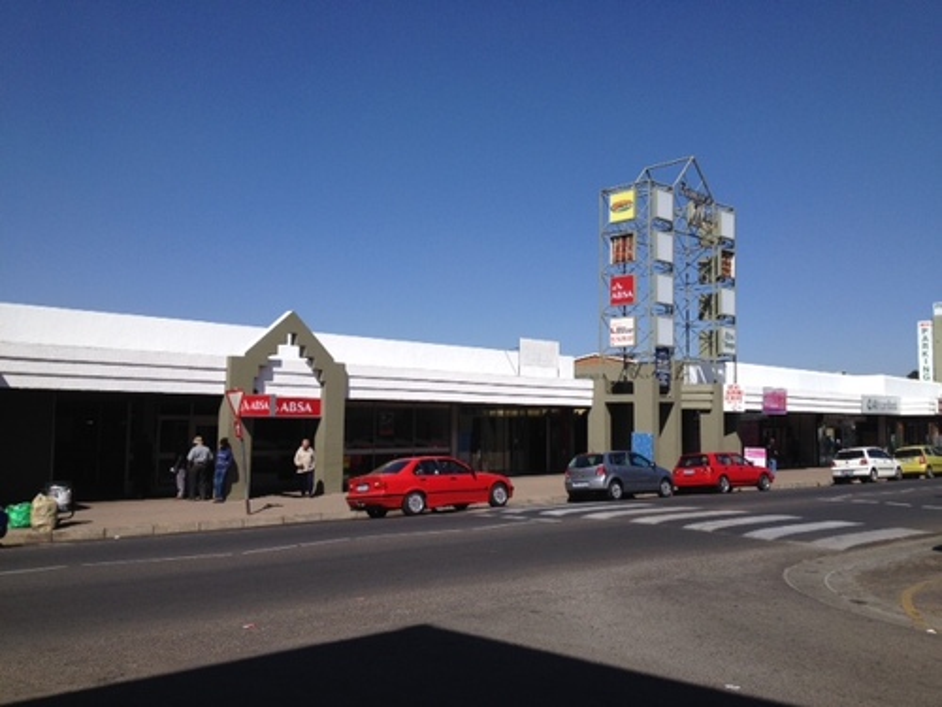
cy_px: 354
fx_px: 952
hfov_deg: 52.6
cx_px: 471
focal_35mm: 35
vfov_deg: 40.7
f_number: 2.4
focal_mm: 4.28
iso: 64
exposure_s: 1/2632
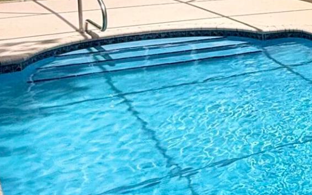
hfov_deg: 20.7
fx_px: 646
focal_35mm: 76
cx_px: 532
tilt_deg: -6.6
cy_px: -4
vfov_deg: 16.8
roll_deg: -0.9
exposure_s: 1/2092
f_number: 2.2
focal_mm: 2.22
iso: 50
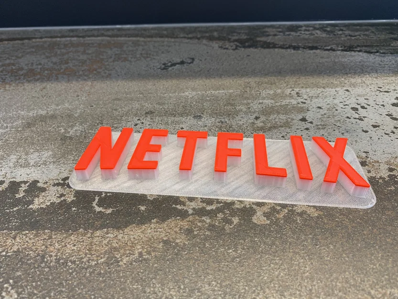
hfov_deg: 67.3
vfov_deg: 53.1
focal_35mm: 26
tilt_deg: -35.8
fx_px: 299
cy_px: 150
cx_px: 199
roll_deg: +0.3
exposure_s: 1/50
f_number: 1.8
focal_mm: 4.25
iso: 64
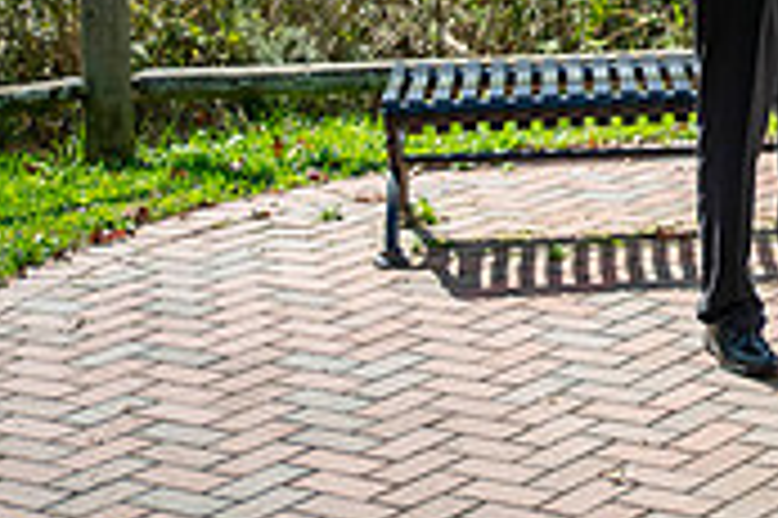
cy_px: -320
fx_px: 2677
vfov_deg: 10.5
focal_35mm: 124
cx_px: 1075
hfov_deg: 15.5
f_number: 2.8
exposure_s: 1/8000
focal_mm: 36
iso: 1000
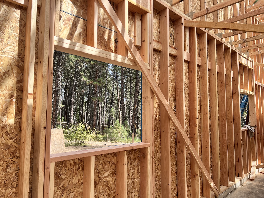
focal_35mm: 26
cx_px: 132
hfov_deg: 67.3
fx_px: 198
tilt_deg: +4.5
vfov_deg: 53.1
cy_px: 99
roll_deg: +0.4
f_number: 1.5
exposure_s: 1/1019
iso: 50
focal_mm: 5.7
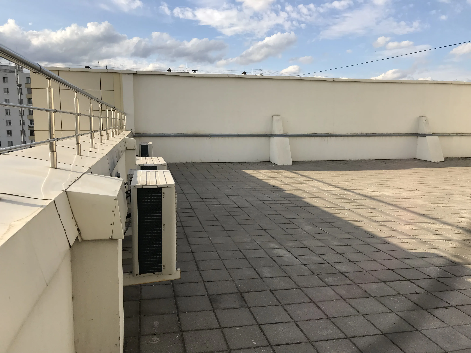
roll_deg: -1.2
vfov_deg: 49.7
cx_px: 236
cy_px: 176
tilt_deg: -5.5
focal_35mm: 28
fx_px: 381
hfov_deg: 63.4
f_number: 1.8
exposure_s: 1/1916
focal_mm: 3.99
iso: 20
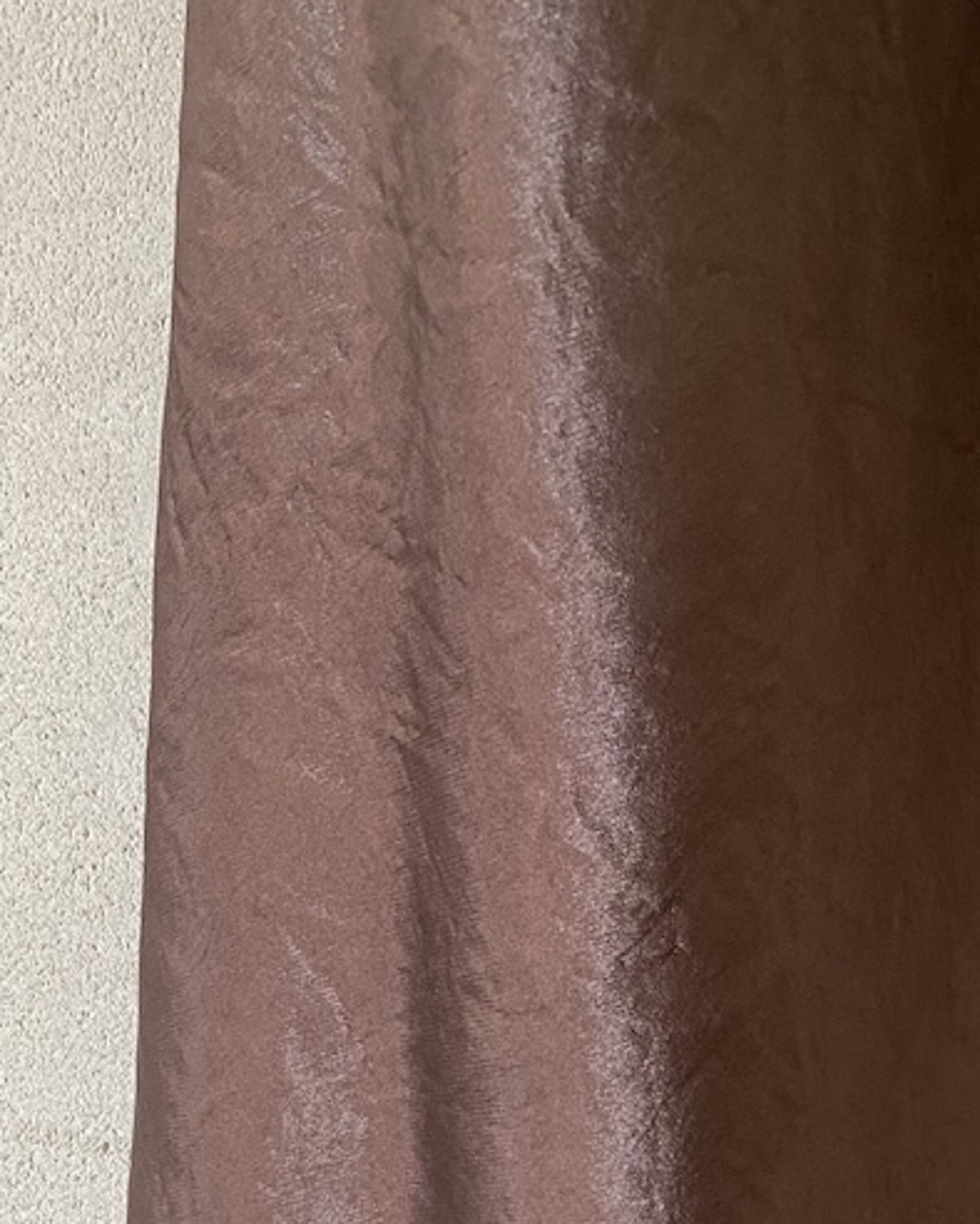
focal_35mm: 55
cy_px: 984
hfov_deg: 27.6
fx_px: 1993
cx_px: 485
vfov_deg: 33.1
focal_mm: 4.25
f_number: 1.8
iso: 250
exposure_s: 1/60
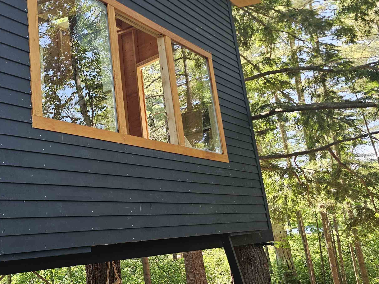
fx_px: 427
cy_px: 120
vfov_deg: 36.7
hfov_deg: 46.2
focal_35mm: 39
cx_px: 95
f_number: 1.7
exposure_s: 1/180
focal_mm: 6.3
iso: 64
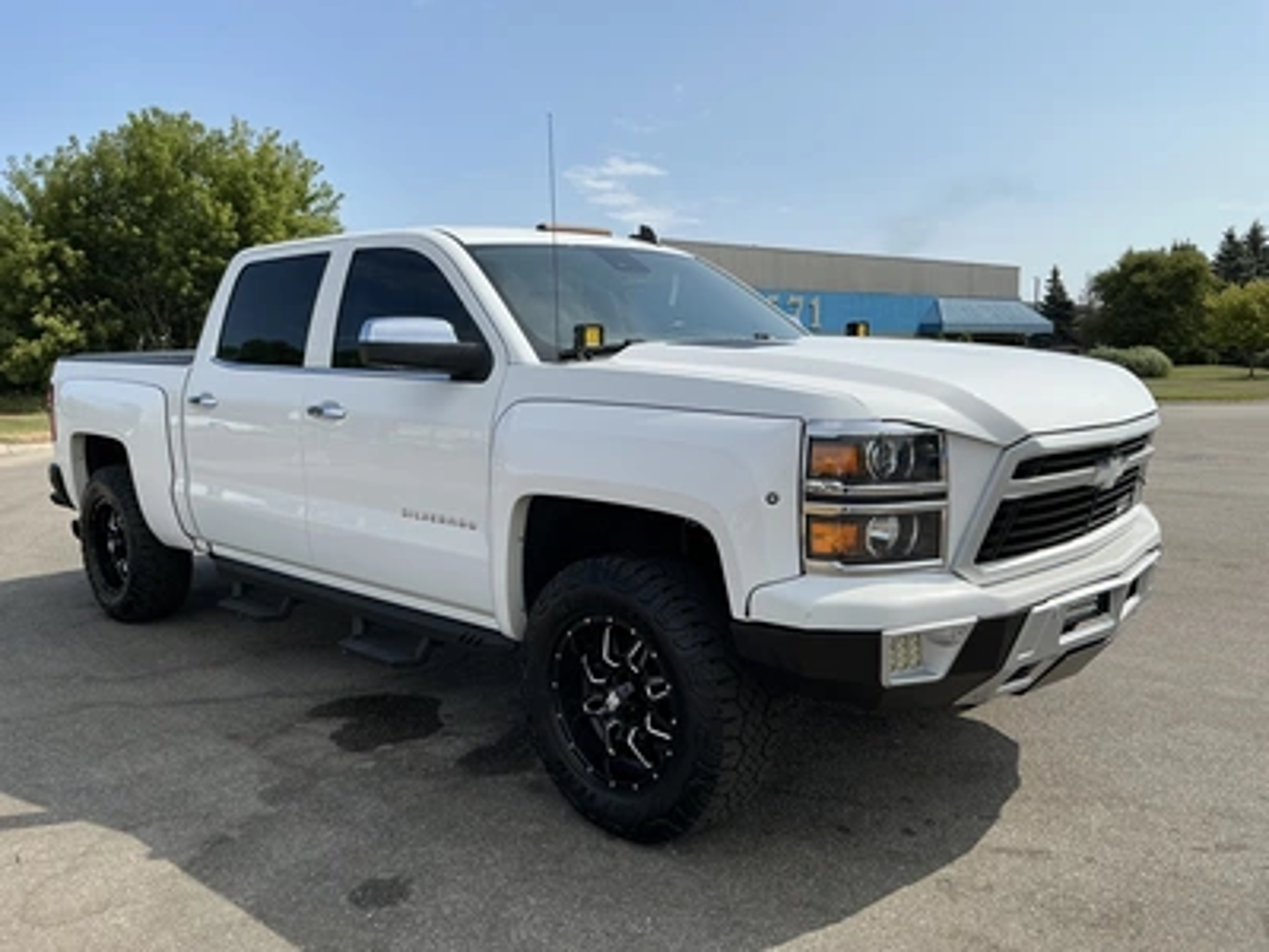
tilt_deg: -5.5
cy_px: 476
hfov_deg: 63.4
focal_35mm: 28
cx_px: 634
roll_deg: +0.8
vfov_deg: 49.7
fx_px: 1026
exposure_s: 1/2320
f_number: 1.8
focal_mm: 3
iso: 25
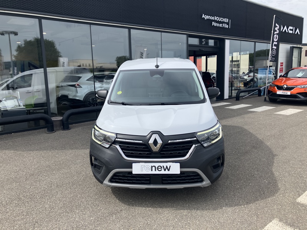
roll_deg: +4.1
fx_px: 248
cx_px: 154
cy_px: 115
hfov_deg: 63.4
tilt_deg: -9.2
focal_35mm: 28
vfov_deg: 49.7
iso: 32
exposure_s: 1/1429
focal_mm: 3.99
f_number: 1.8
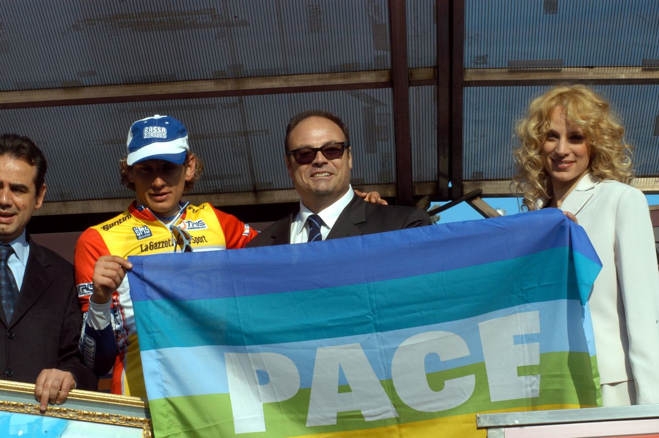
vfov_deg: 11.4
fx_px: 2195
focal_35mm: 120
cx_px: 330
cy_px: 219
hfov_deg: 17.1
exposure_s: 1/180
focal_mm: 80
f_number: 16
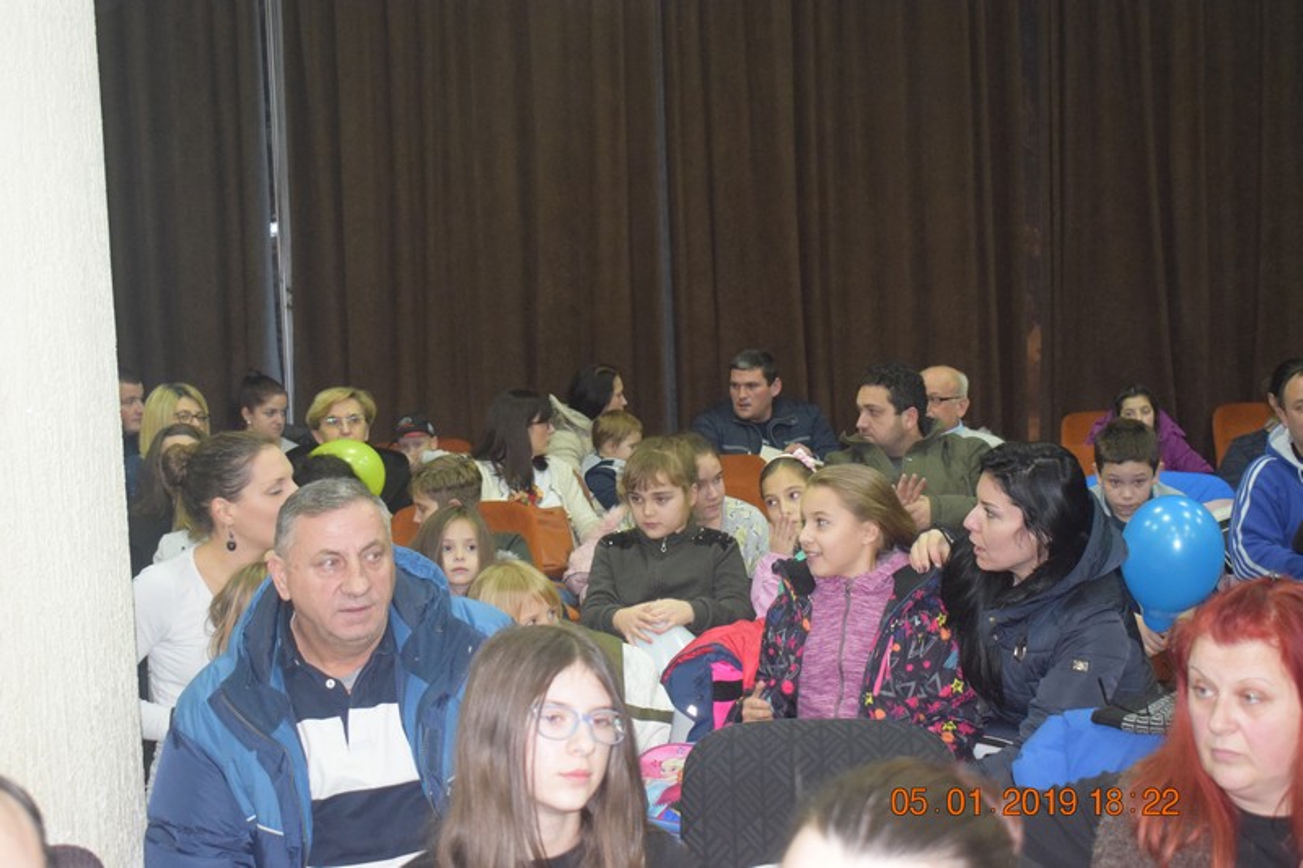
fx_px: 2063
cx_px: 652
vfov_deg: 23.8
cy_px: 434
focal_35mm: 57
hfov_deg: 35.1
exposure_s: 1/60
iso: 3200
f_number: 4.8
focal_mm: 38
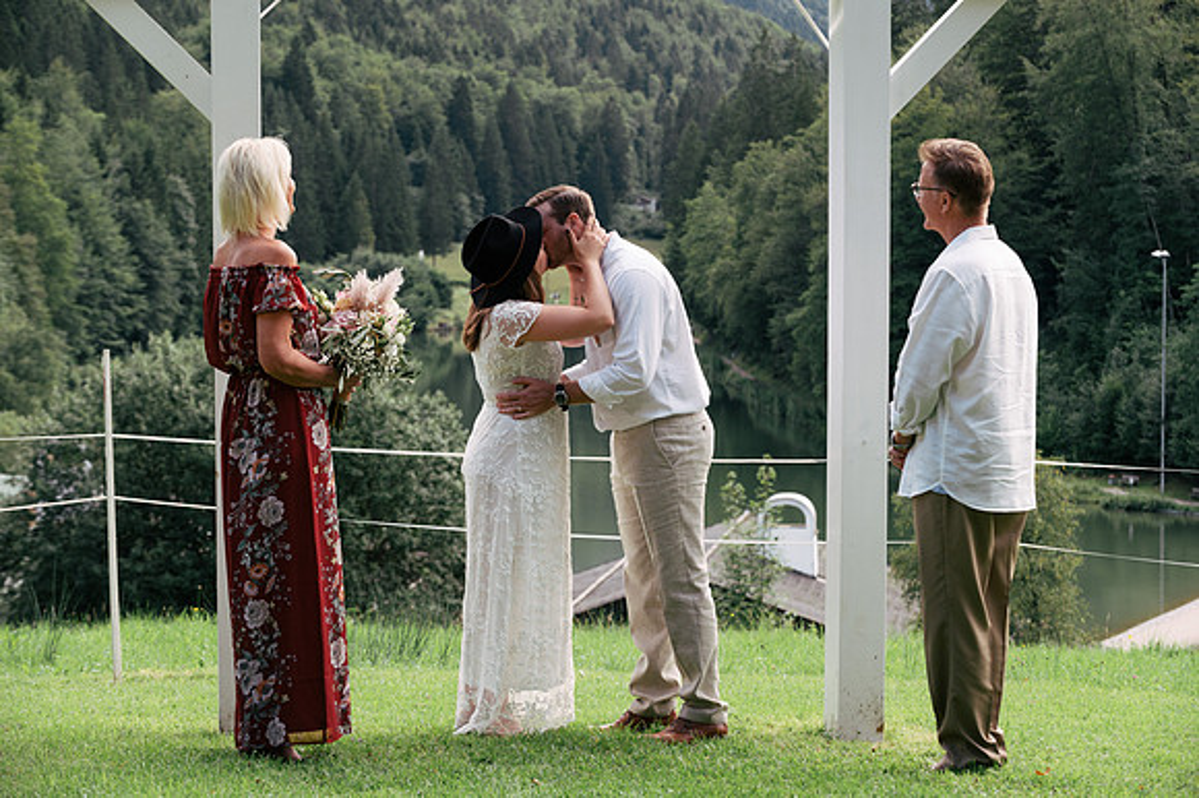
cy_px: 399
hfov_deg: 22.6
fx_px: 2996
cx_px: 600
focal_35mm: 90
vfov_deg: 15.2
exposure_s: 1/250
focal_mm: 90
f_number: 7.1
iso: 500
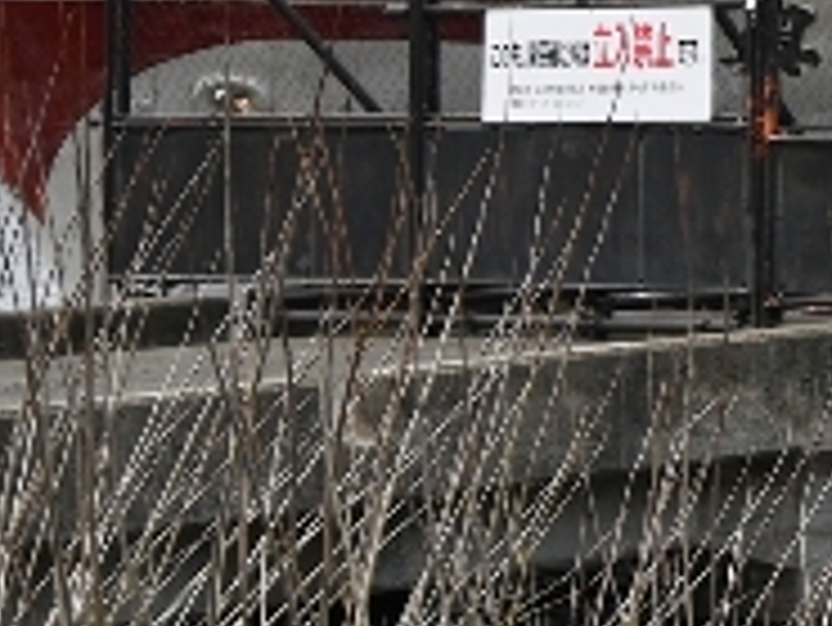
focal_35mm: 224
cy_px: -466
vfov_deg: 6.5
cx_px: 2550
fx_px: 5387
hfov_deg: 7.6
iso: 100
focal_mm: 22.5
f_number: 7.1
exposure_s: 1/400
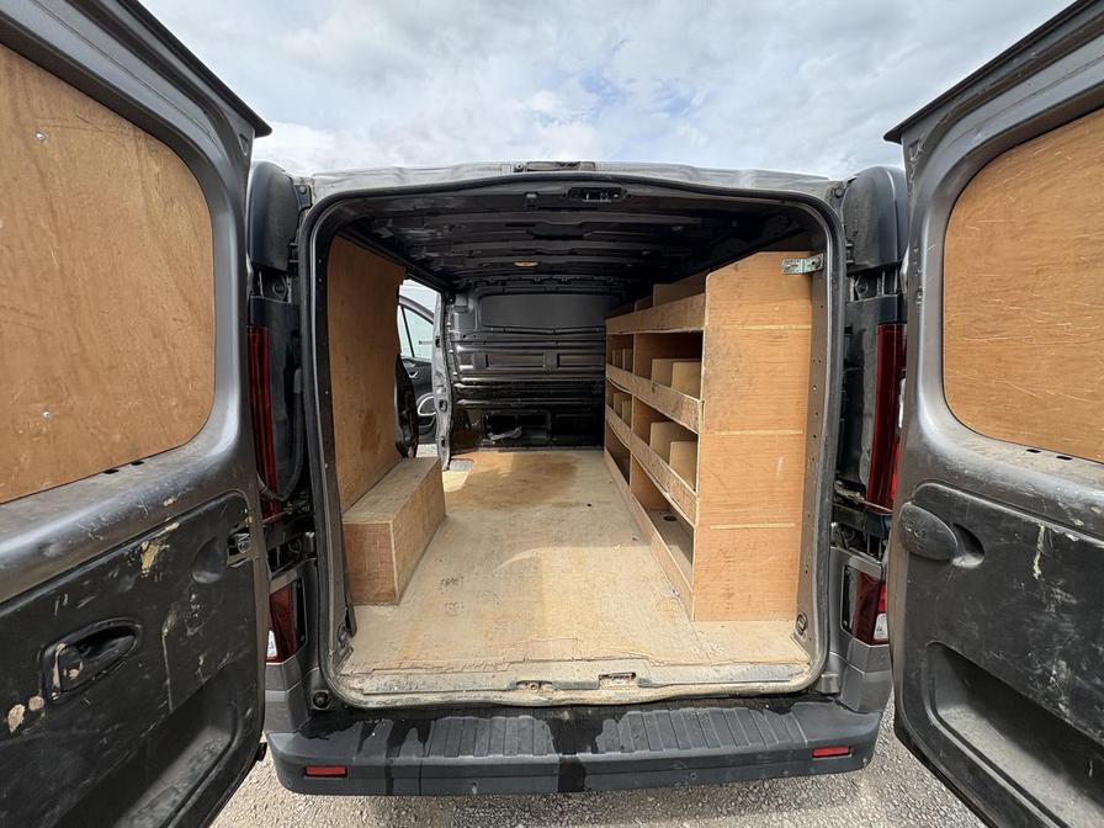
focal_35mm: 14
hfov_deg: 102.1
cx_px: 552
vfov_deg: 85.7
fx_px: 446
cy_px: 414
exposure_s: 1/868
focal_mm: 2.22
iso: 64
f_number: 2.2
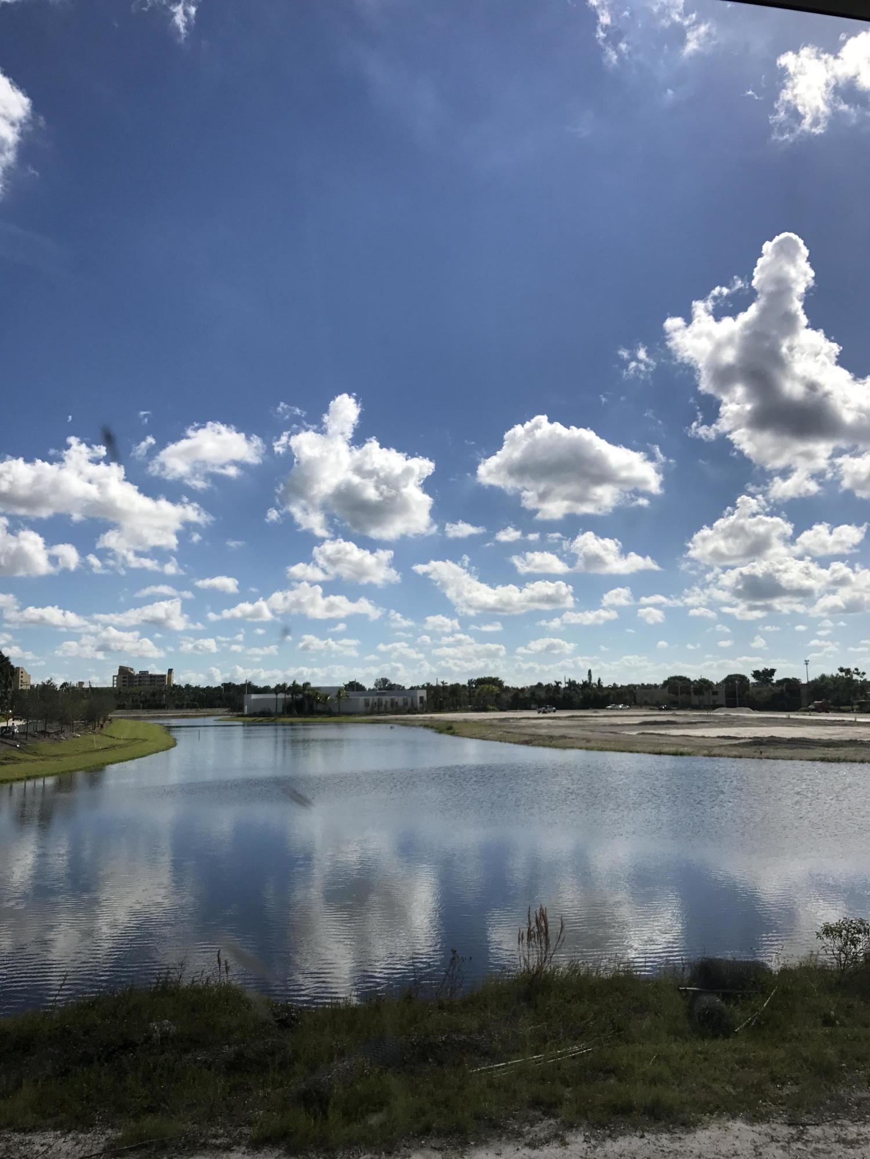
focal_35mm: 28
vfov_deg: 63.4
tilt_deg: +7.2
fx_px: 938
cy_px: 580
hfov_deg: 49.7
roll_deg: -0.3
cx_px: 435
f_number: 1.8
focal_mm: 3.99
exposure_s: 1/6849
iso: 20
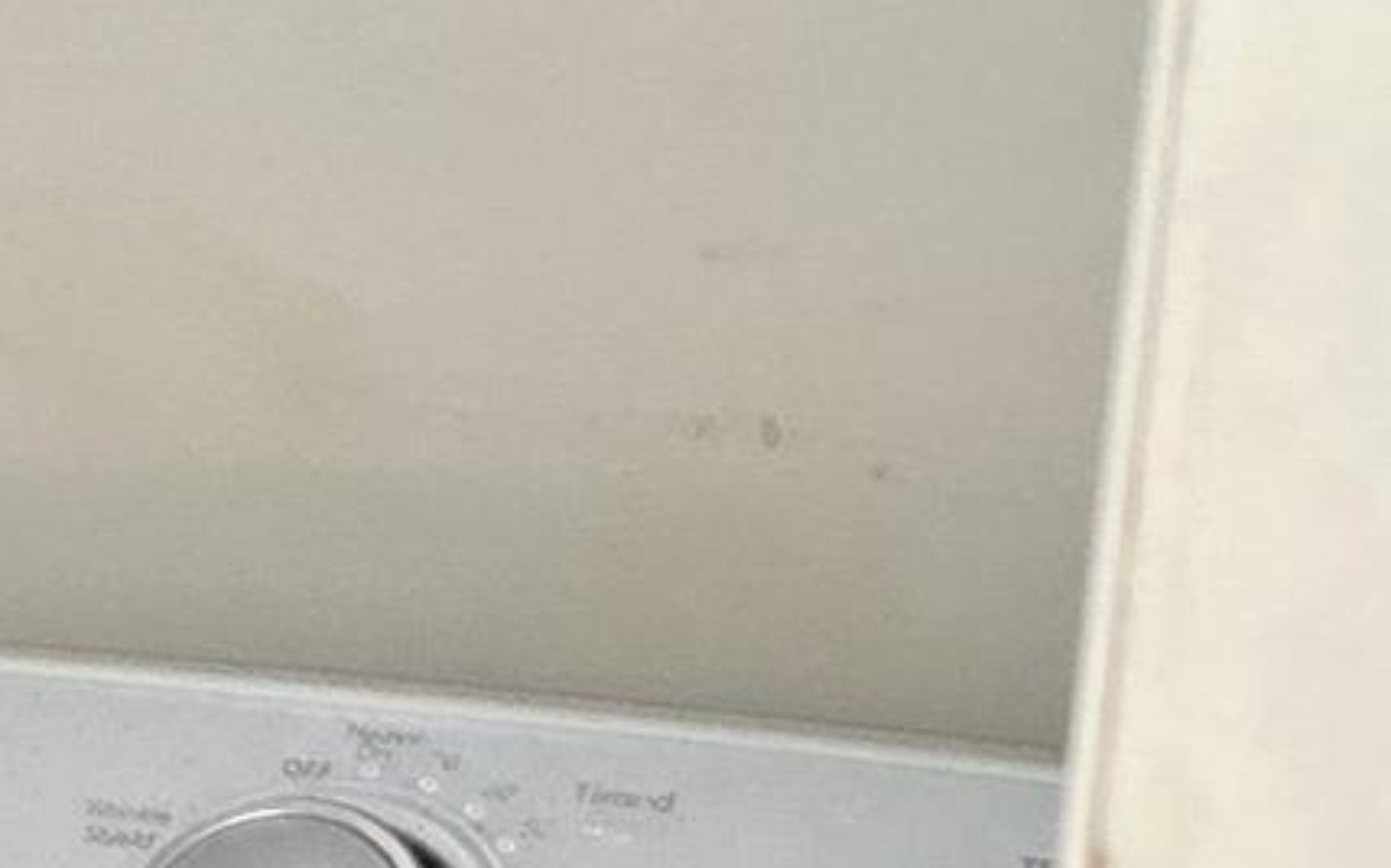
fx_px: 6631
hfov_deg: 8.8
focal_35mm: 175
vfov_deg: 7.4
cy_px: 1057
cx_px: -3334
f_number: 1.8
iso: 80
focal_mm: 5.4
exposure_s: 1/60
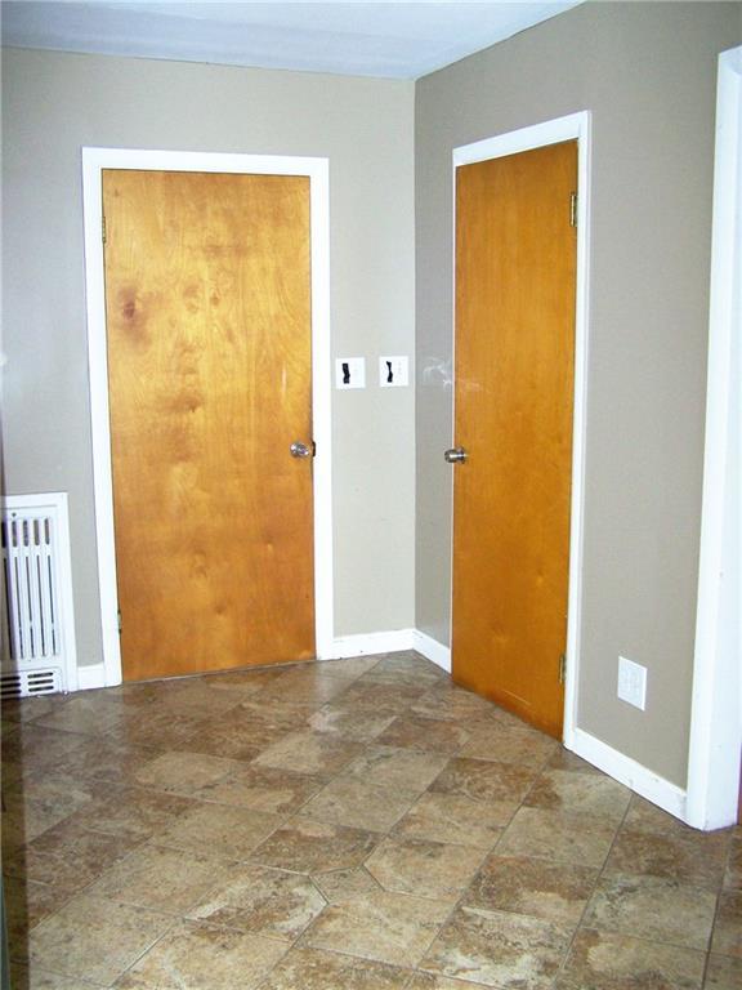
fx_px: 1086
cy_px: 495
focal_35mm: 38
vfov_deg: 49.0
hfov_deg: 37.7
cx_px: 371
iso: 80
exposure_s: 1/60
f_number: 2.8
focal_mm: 6.3
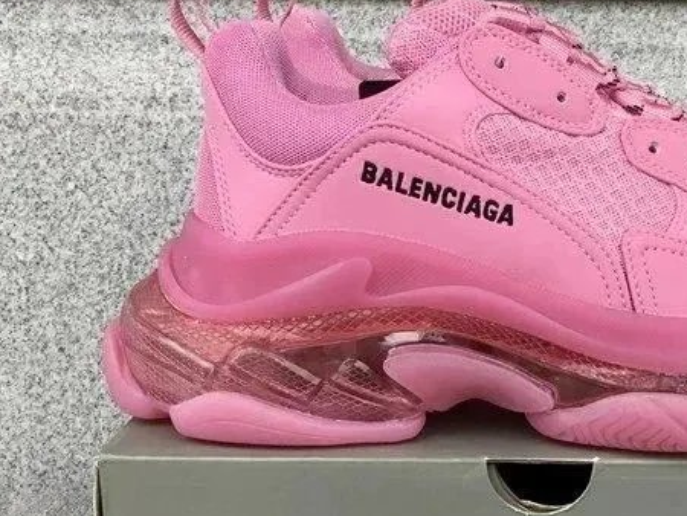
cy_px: 369
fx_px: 1231
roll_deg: -0.5
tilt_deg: -15.7
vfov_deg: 23.5
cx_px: 539
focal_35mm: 62
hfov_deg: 30.5
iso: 25
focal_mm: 3.3
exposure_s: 1/165
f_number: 2.4
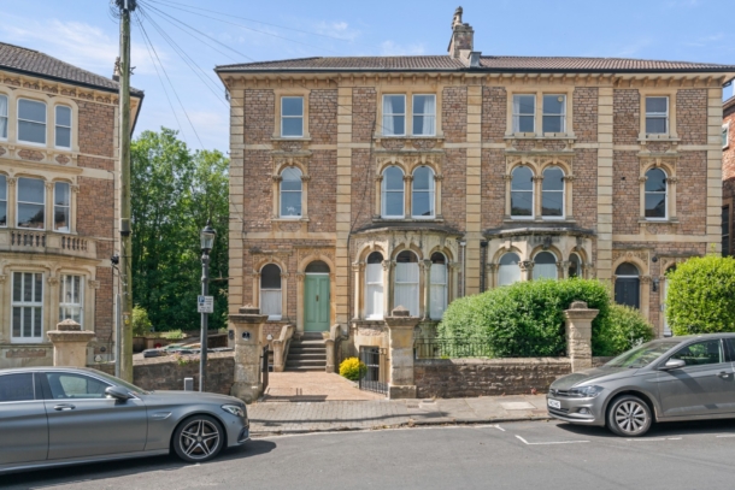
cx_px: 368
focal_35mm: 24
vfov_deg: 53.2
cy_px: 245
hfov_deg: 73.7
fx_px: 490
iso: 400
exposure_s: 1/200
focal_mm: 24
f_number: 9
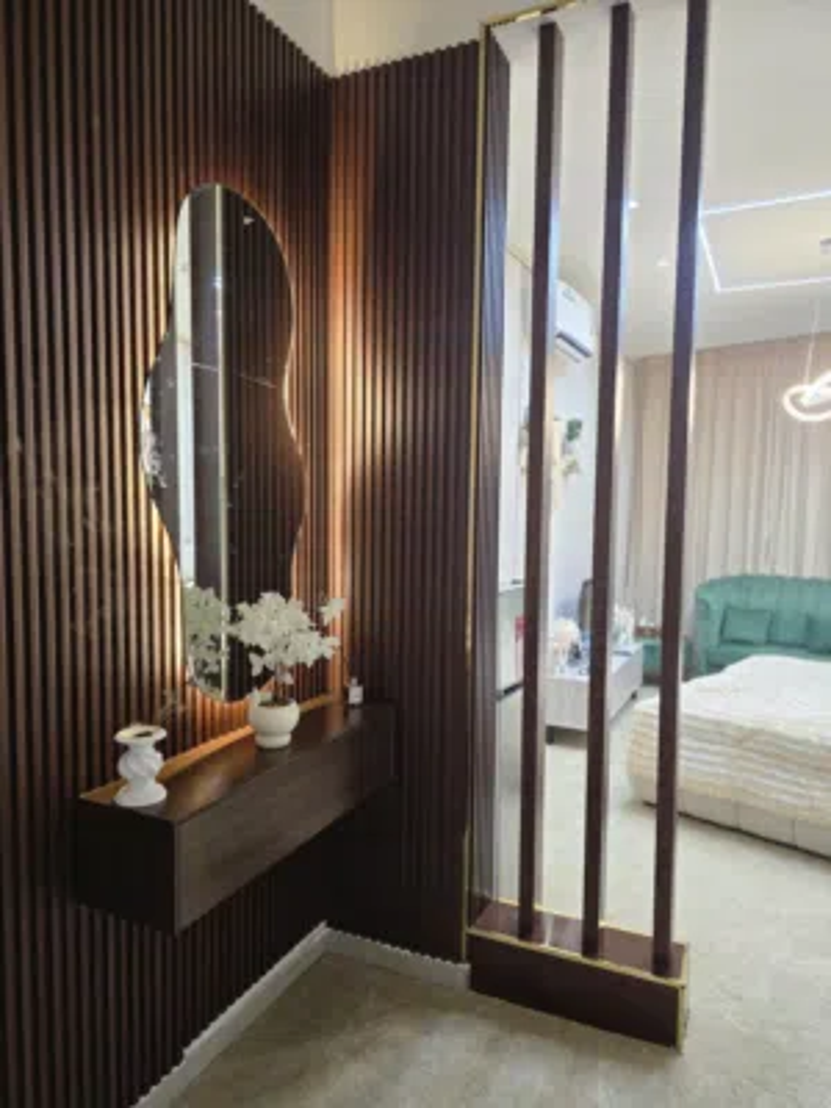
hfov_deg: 58.9
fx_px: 736
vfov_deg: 73.9
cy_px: 554
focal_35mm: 23
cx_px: 416
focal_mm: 6.3
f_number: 1.7
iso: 250
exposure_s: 1/100
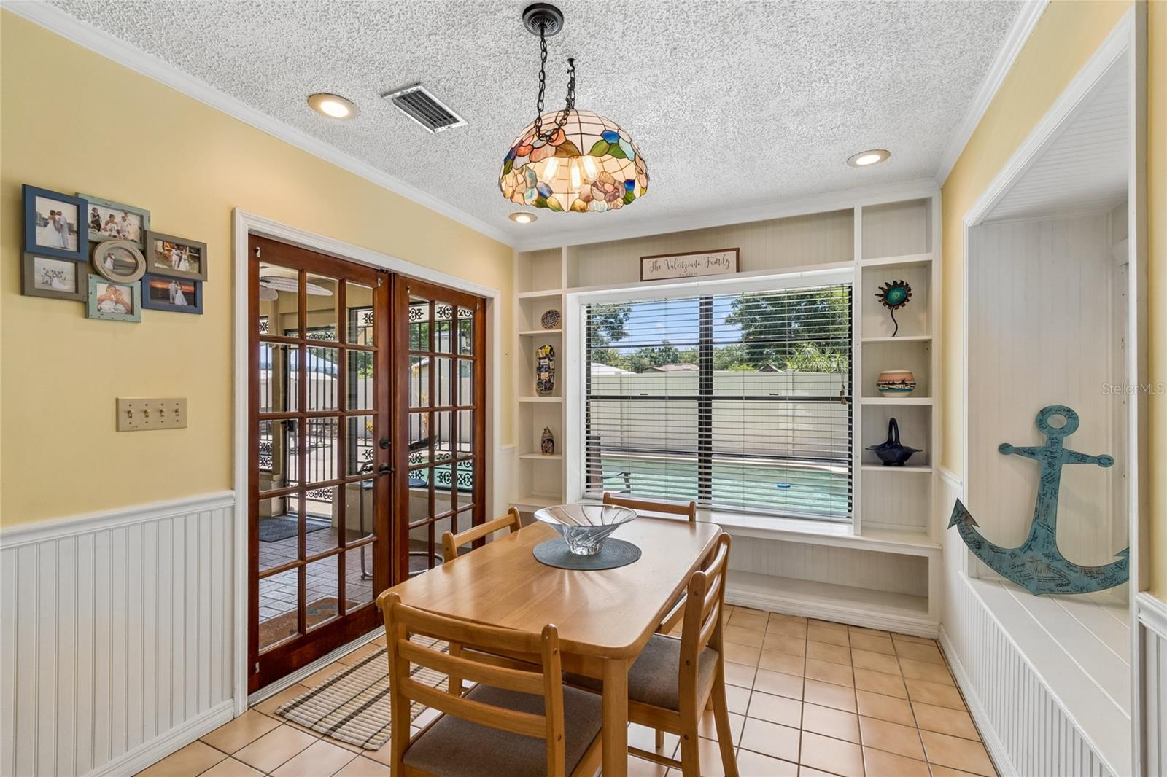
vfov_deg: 77.3
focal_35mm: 15
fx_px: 486
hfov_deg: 100.4
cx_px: 584
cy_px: 388
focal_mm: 10
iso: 100
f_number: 7.1
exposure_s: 1/30
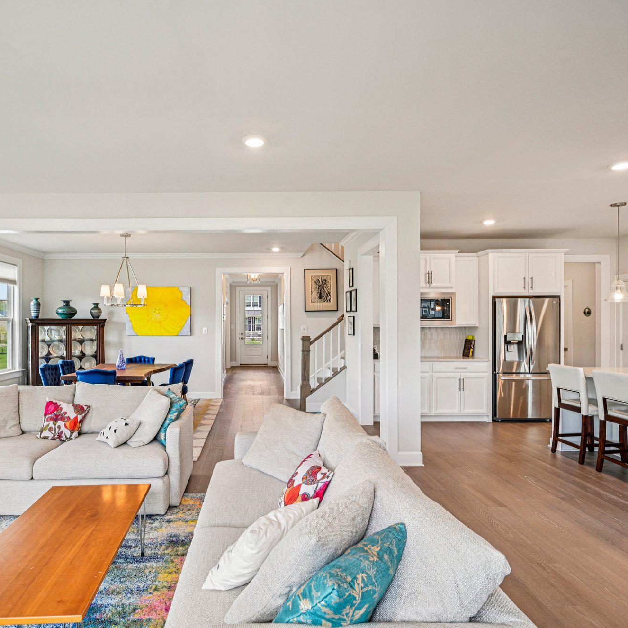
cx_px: 253
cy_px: 318
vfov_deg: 72.1
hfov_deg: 71.4
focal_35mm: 21
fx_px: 431
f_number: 8
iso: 400
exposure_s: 1/30
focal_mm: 16
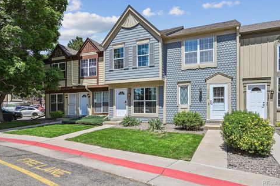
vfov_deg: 58.2
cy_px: 89
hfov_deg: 79.8
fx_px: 167
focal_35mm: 22
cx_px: 145
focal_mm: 20.5
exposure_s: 1/800
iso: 400
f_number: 10
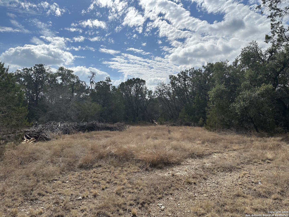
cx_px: 144
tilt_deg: -2.0
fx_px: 200
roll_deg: -0.3
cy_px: 108
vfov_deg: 56.8
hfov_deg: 71.6
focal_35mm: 24
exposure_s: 1/12048
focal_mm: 6.86
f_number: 1.78
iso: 80
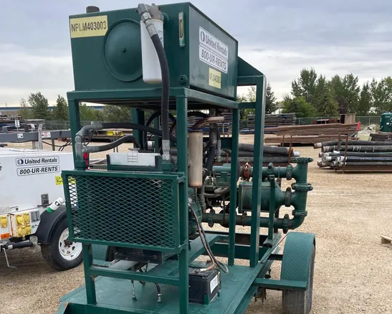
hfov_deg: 52.8
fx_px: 395
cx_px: 196
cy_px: 253
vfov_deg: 41.4
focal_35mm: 34
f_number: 1.6
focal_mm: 4.2
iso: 32
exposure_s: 1/725
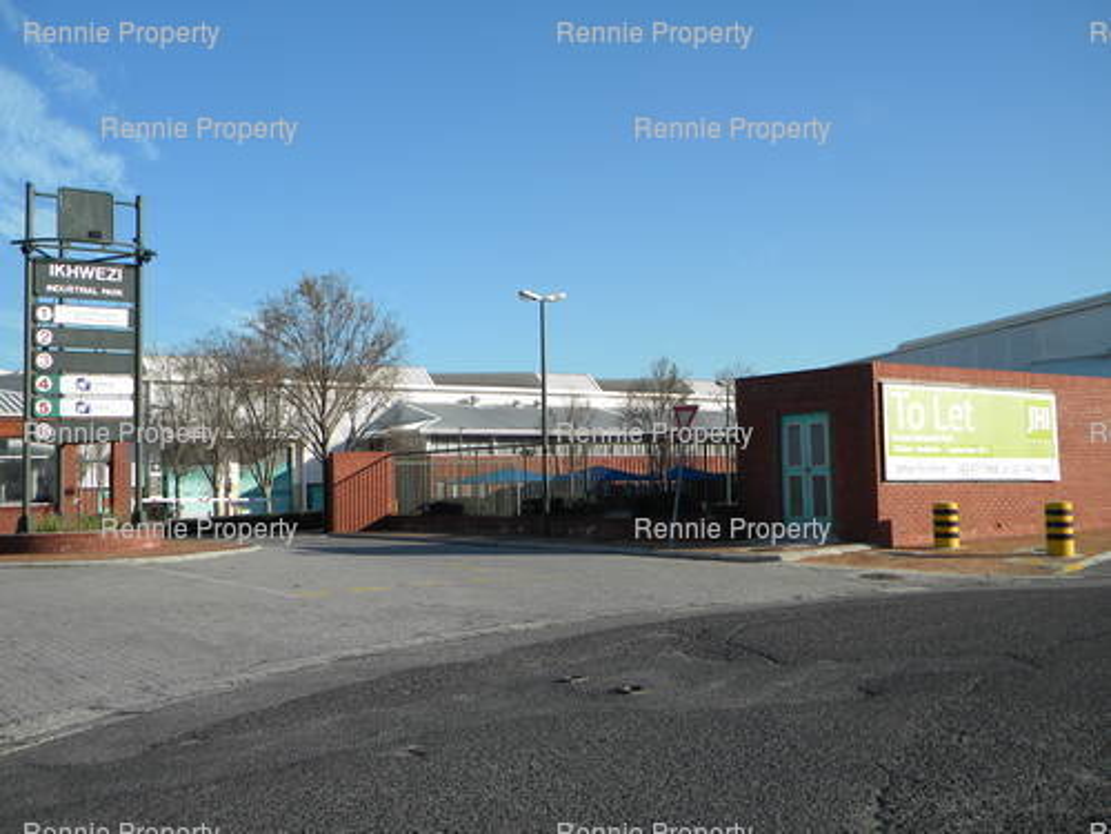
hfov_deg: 51.4
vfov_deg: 39.7
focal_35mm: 36
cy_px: 417
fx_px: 1155
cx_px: 556
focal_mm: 6.4
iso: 80
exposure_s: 1/200
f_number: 7.4
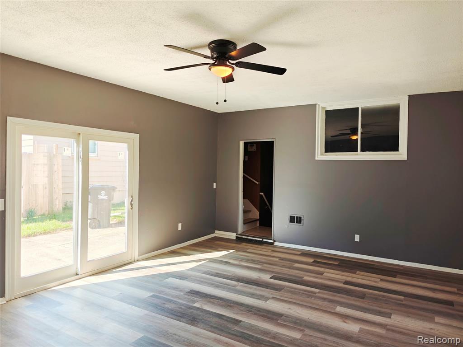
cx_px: 232
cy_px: 174
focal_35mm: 23
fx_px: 308
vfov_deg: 58.9
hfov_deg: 73.9
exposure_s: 1/120
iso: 160
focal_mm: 6.06
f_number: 1.6
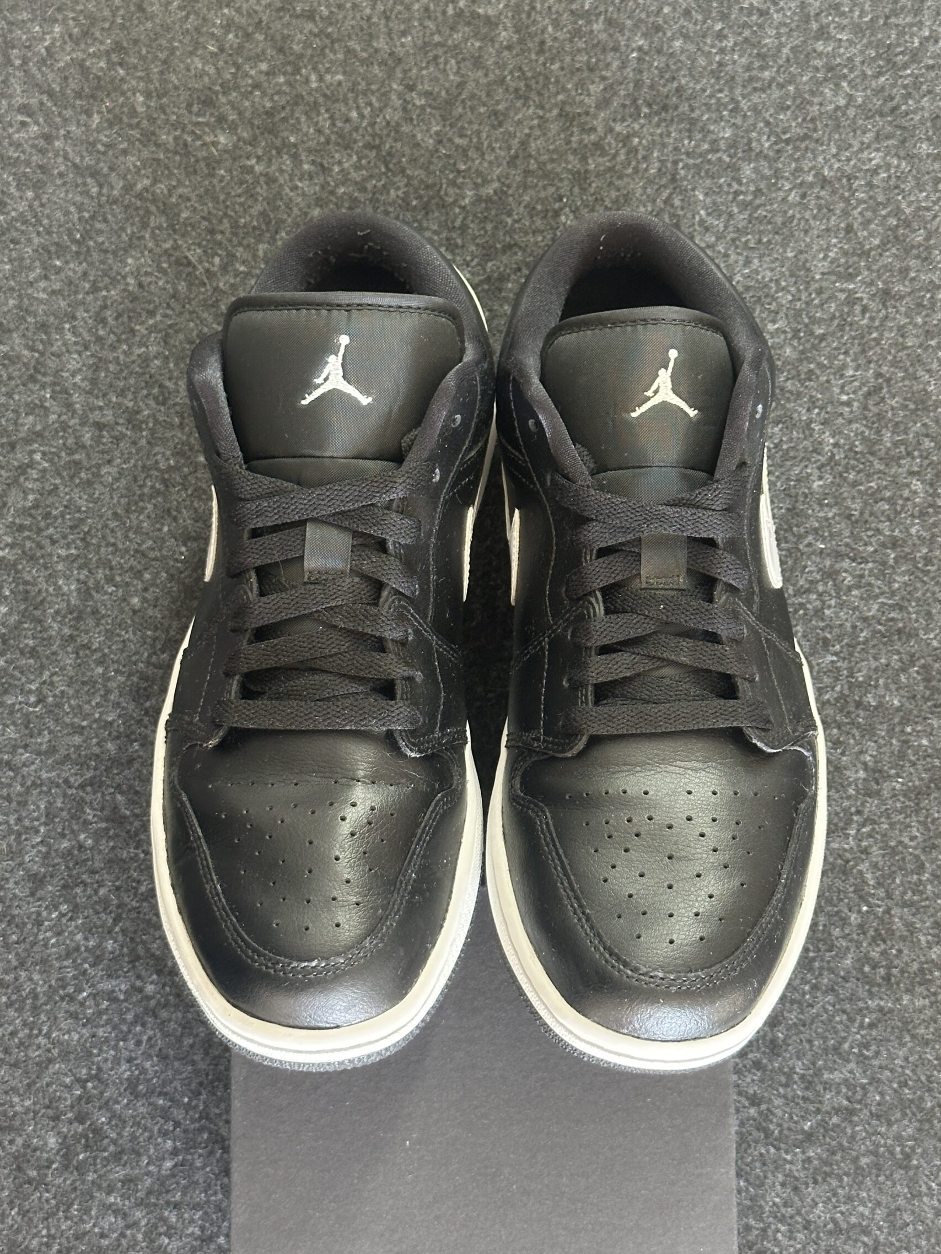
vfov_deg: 35.5
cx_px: 472
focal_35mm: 54
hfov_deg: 27.0
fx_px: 1957
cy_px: 660
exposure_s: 1/33
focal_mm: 6.86
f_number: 1.78
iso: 400
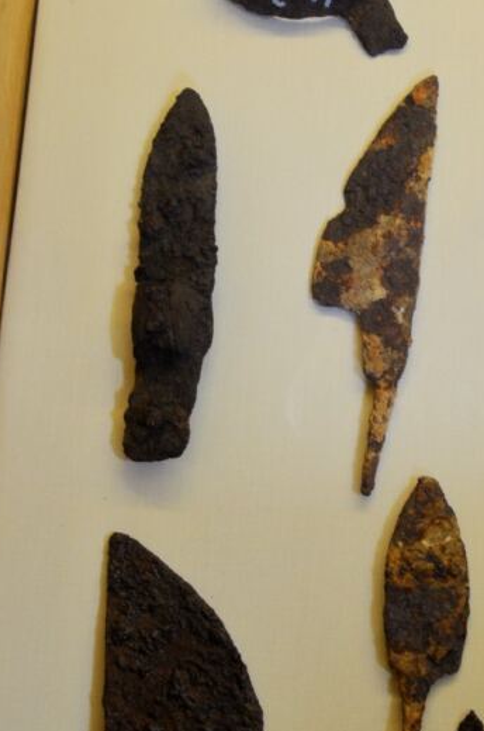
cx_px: 428
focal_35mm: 81
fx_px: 1639
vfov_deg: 24.9
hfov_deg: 16.6
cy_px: 520
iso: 1000
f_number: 8
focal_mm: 29
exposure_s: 1/25
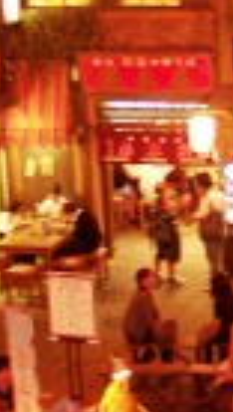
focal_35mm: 120
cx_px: 227
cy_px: 104
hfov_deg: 10.1
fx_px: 1313
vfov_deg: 17.7
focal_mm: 8
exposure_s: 1/4
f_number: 2.8
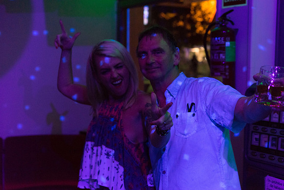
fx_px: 434
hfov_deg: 36.2
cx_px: 142
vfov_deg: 24.6
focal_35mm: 55
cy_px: 95
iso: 6400
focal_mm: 55
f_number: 3.5
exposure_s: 1/60
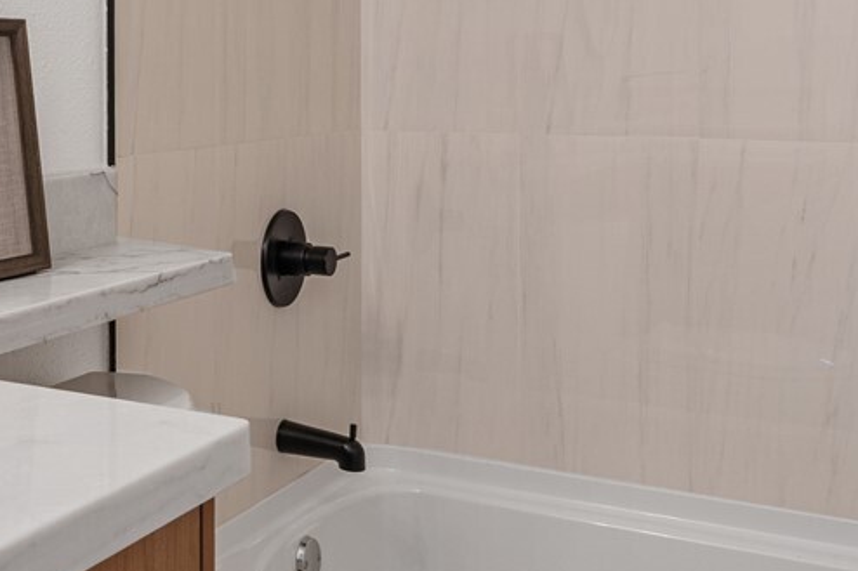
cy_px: 10
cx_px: 84
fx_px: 1310
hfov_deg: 34.2
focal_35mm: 55
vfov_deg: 23.6
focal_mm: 16
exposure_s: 1/5
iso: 100
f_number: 11
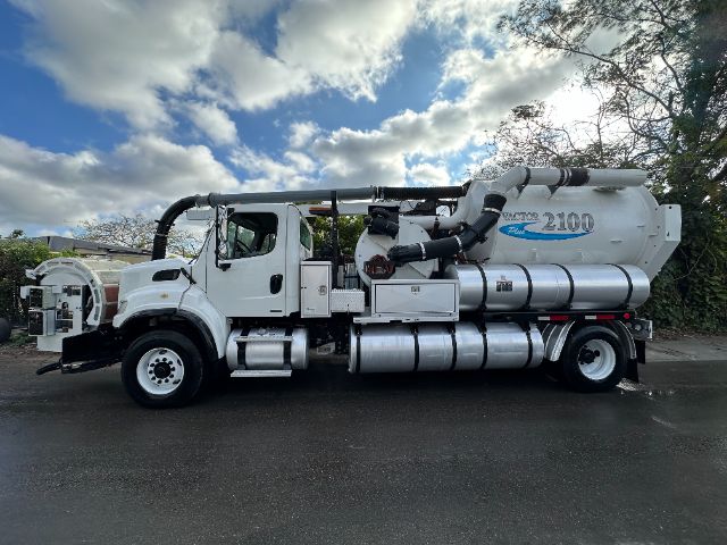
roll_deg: -0.2
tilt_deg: +2.0
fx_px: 294
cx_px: 364
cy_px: 272
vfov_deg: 85.7
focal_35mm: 14
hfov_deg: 102.1
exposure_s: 1/1276
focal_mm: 2.22
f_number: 2.2
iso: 40
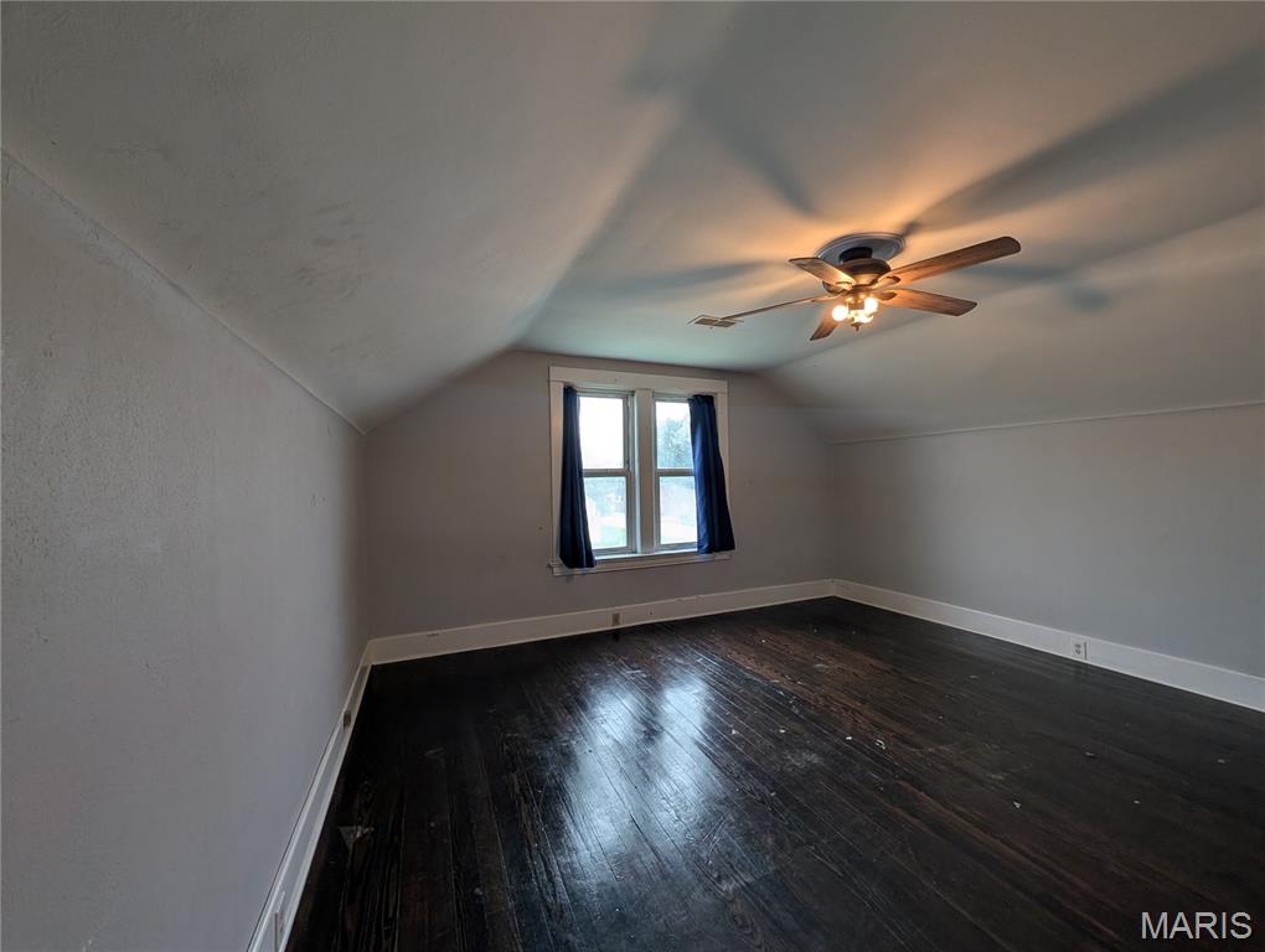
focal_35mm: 12
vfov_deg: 94.6
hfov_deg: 110.5
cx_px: 632
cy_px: 476
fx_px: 439
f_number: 1.7
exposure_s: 1/126
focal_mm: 2.02
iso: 49
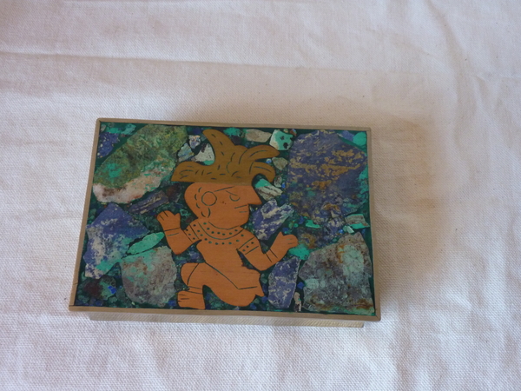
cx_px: 260
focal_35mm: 48
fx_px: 722
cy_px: 196
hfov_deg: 39.7
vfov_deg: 30.3
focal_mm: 7.9
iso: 320
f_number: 3.8
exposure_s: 1/30
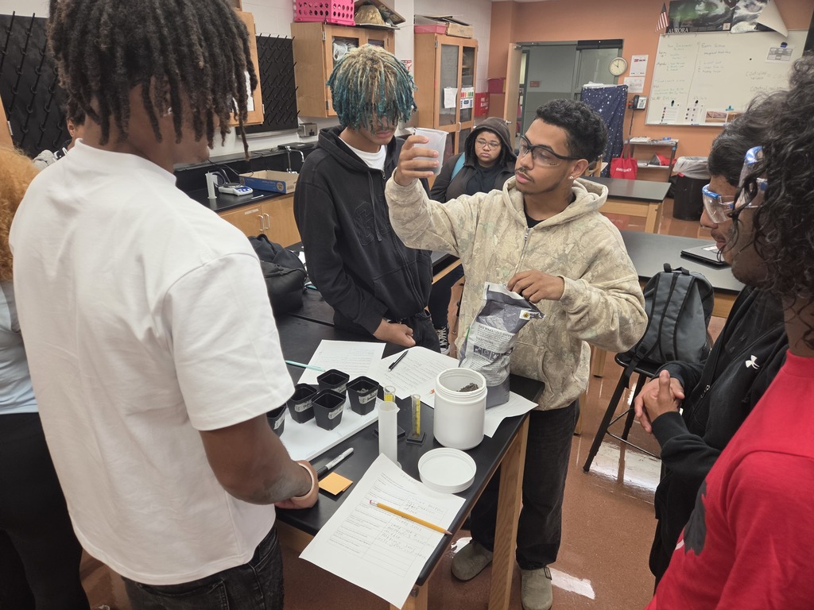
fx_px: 541
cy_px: 305
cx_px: 407
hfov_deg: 73.9
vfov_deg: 58.9
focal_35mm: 23
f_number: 1.8
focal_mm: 5.4
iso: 160
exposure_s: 1/120
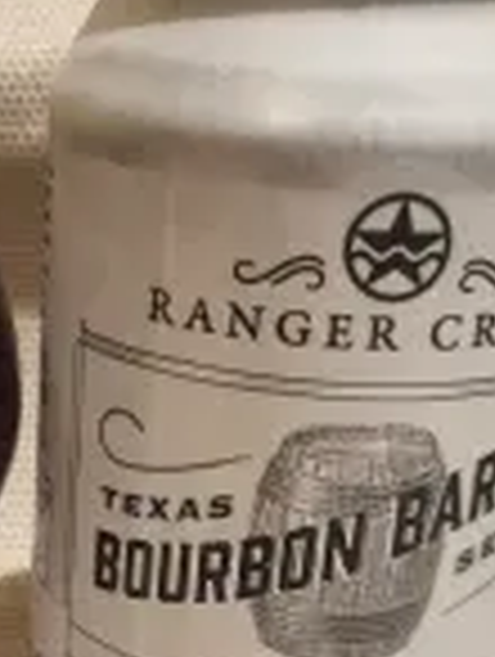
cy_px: 477
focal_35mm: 71
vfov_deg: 27.1
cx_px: -27
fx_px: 1350
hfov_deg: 20.0
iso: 500
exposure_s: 1/33
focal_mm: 5.4
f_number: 1.8
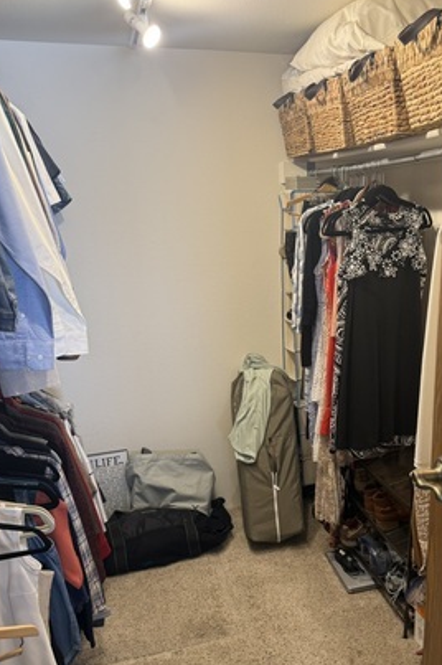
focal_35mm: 31
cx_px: 284
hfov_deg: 41.8
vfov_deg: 60.1
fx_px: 572
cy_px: 381
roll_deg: +1.6
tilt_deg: -16.9
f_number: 1.78
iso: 125
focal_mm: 6.76
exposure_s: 1/60
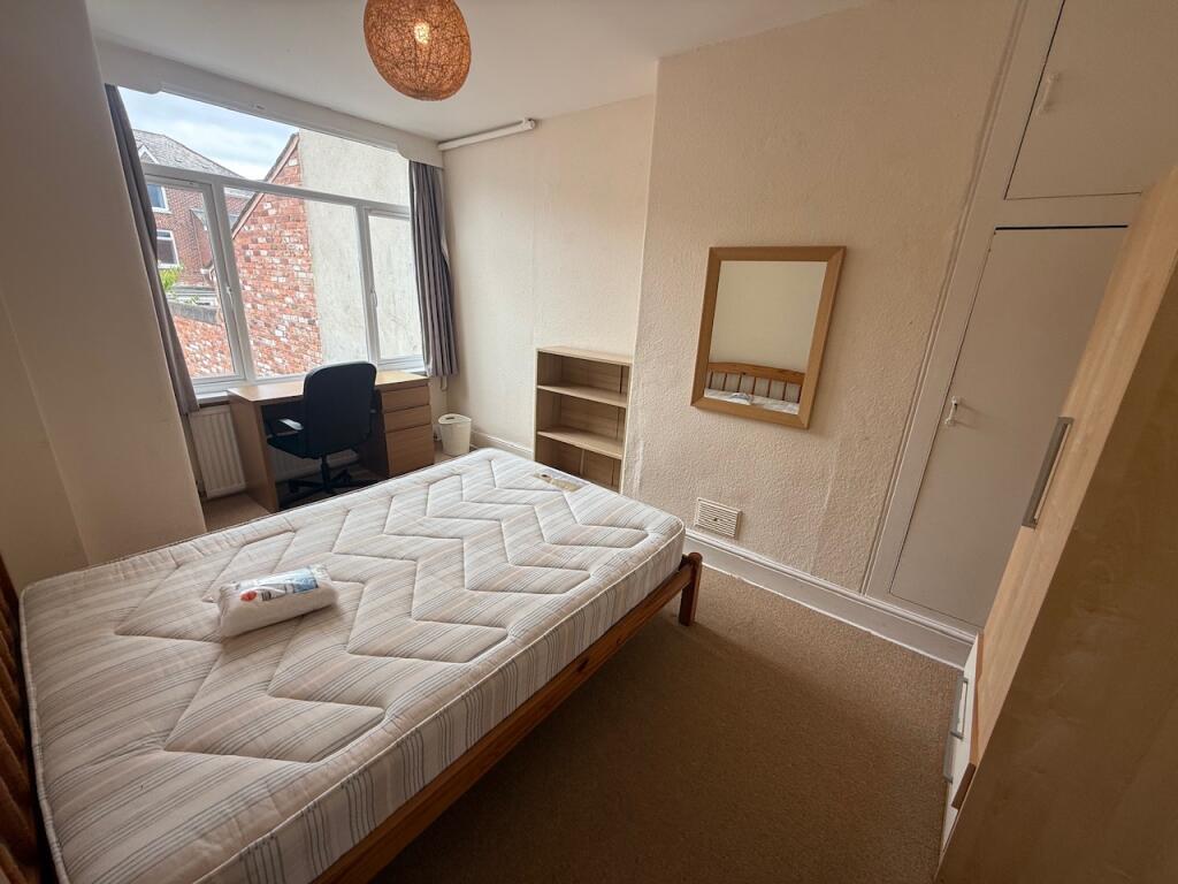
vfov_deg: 85.7
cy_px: 442
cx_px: 589
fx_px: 476
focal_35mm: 14
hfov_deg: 102.1
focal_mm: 2.22
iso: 50
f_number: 2.2
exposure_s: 1/99
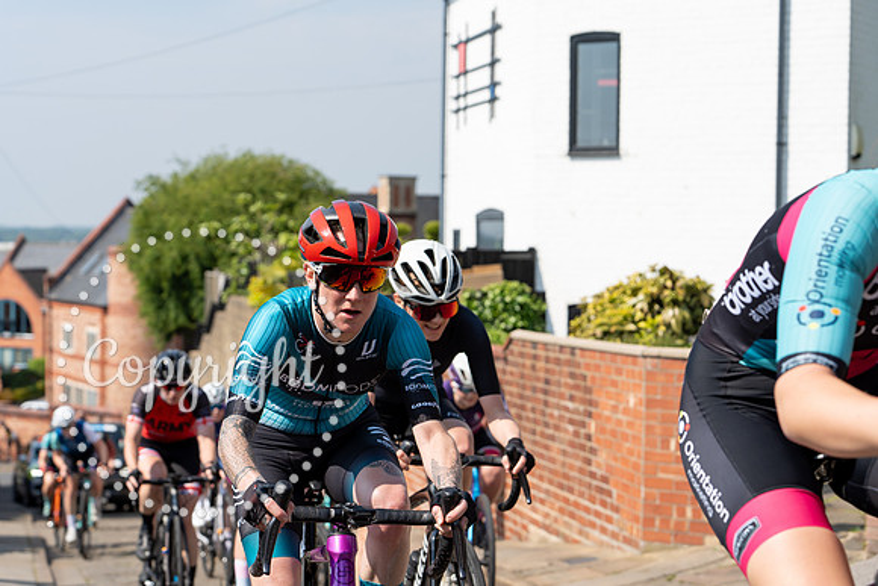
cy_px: 293
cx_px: 439
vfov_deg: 18.7
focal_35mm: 73
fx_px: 1781
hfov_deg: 27.7
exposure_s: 1/1250
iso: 200
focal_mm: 73
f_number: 5
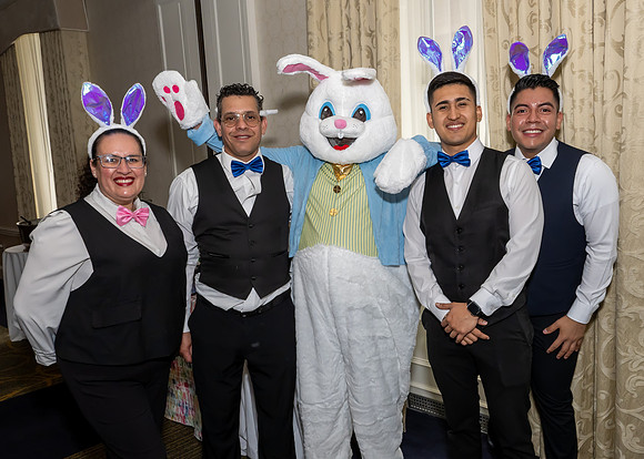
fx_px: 522
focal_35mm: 29
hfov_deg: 63.1
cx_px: 368
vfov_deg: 47.5
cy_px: 236
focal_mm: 17
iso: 640
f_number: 8
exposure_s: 1/250
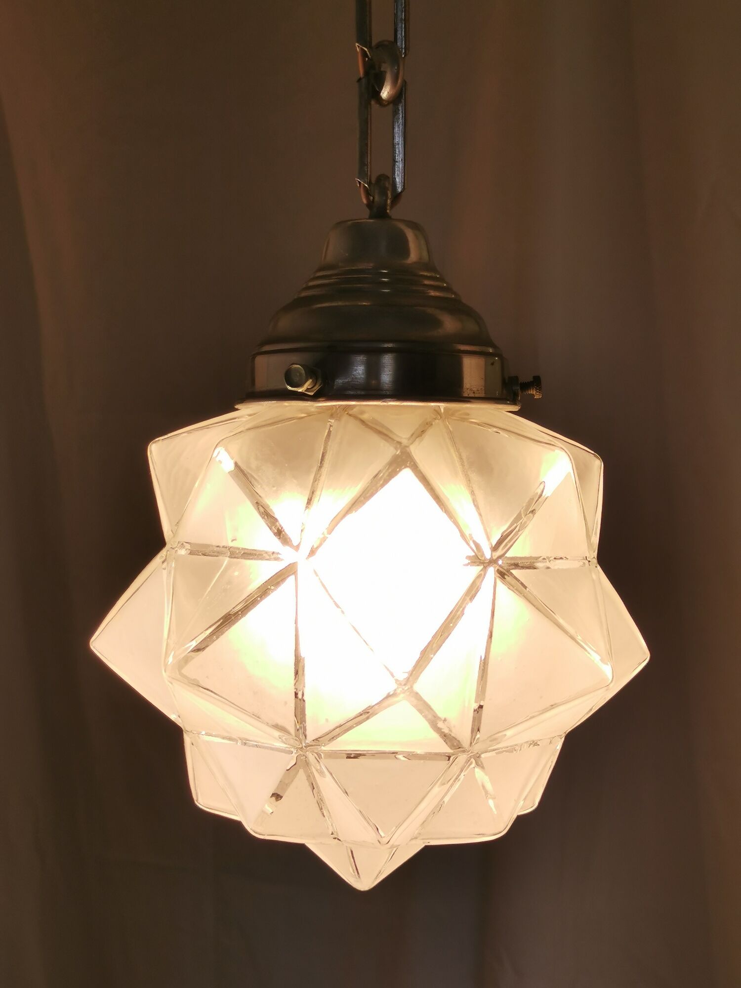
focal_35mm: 54
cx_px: 370
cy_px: 494
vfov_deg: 35.5
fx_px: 1541
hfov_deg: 27.0
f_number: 1.8
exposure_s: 1/359
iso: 50
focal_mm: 5.58
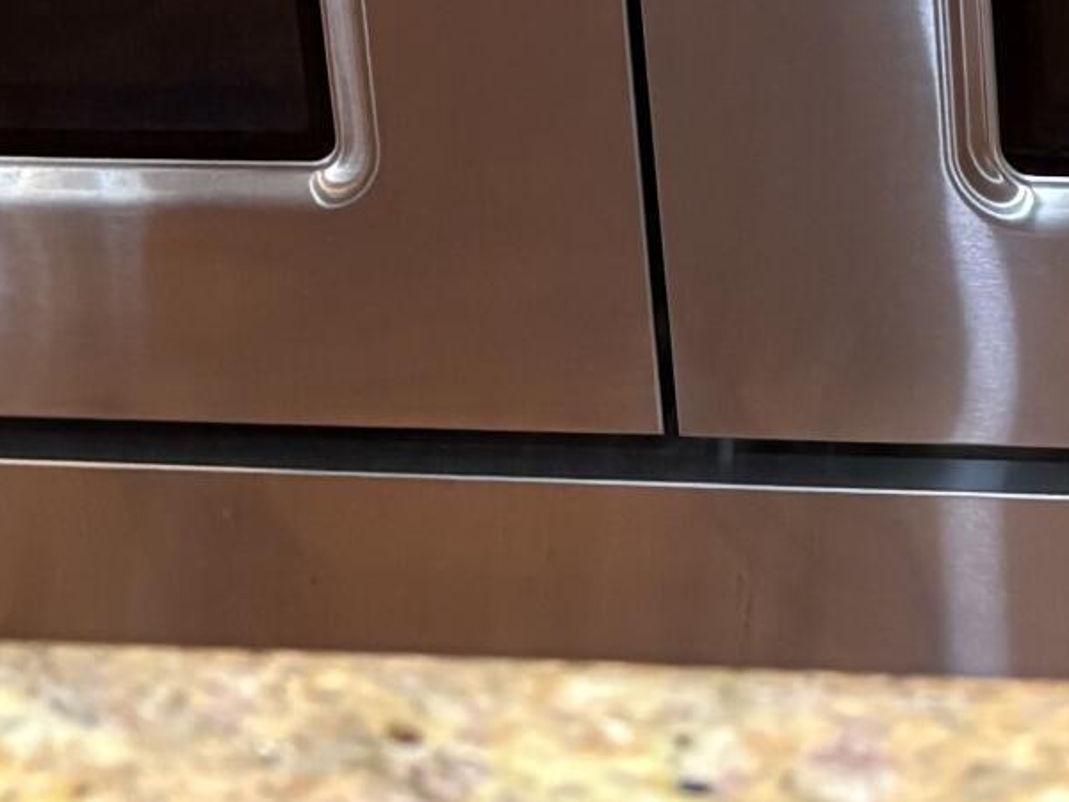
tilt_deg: -15.4
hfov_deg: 14.9
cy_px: -975
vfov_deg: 10.2
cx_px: 1071
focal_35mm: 130
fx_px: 4015
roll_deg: +3.4
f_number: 1.6
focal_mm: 5.96
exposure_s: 1/60
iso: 320
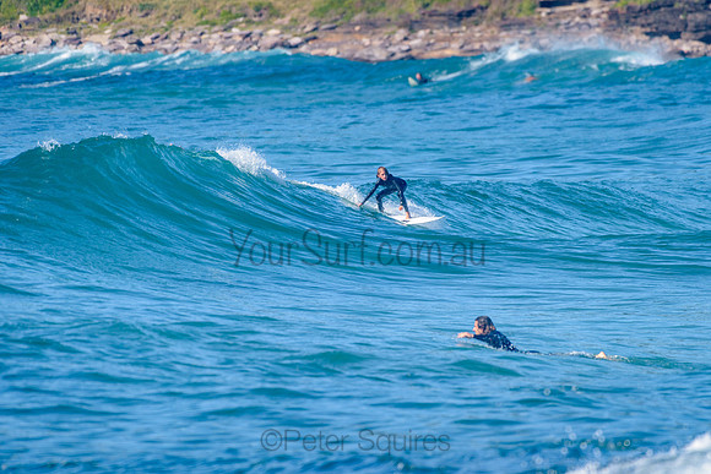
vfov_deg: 2.2
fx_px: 12105
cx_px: 414
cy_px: 200
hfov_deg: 3.4
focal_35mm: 613
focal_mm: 500
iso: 220
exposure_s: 1/2000
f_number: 5.6
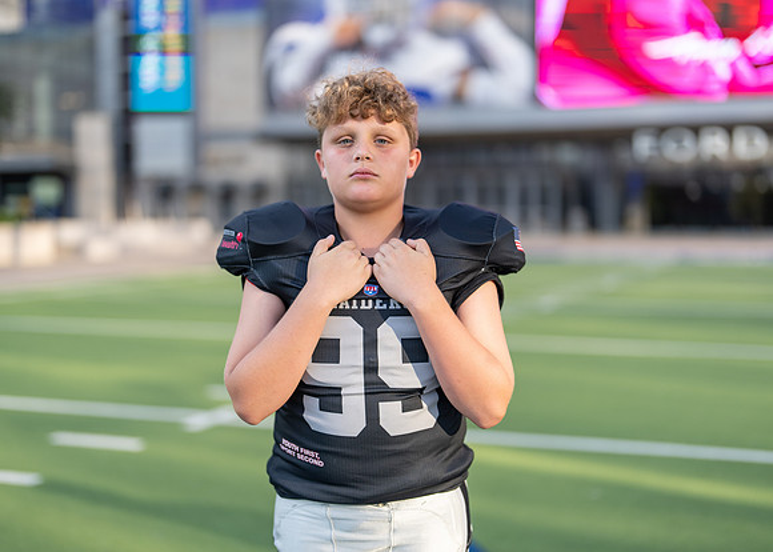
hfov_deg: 37.2
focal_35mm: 52
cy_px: 276
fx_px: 1150
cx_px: 386
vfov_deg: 27.0
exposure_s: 1/2500
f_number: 1.2
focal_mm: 50
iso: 100
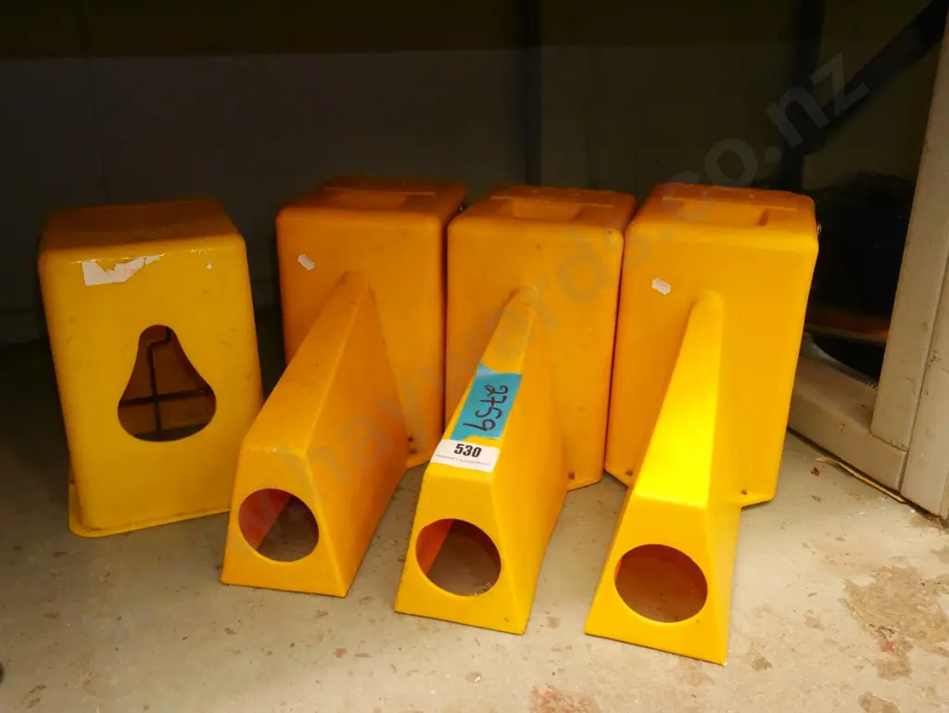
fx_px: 878
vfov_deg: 44.2
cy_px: 356
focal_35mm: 32
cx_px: 474
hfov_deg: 56.8
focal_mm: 16
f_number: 3.9
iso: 3200
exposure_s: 1/60
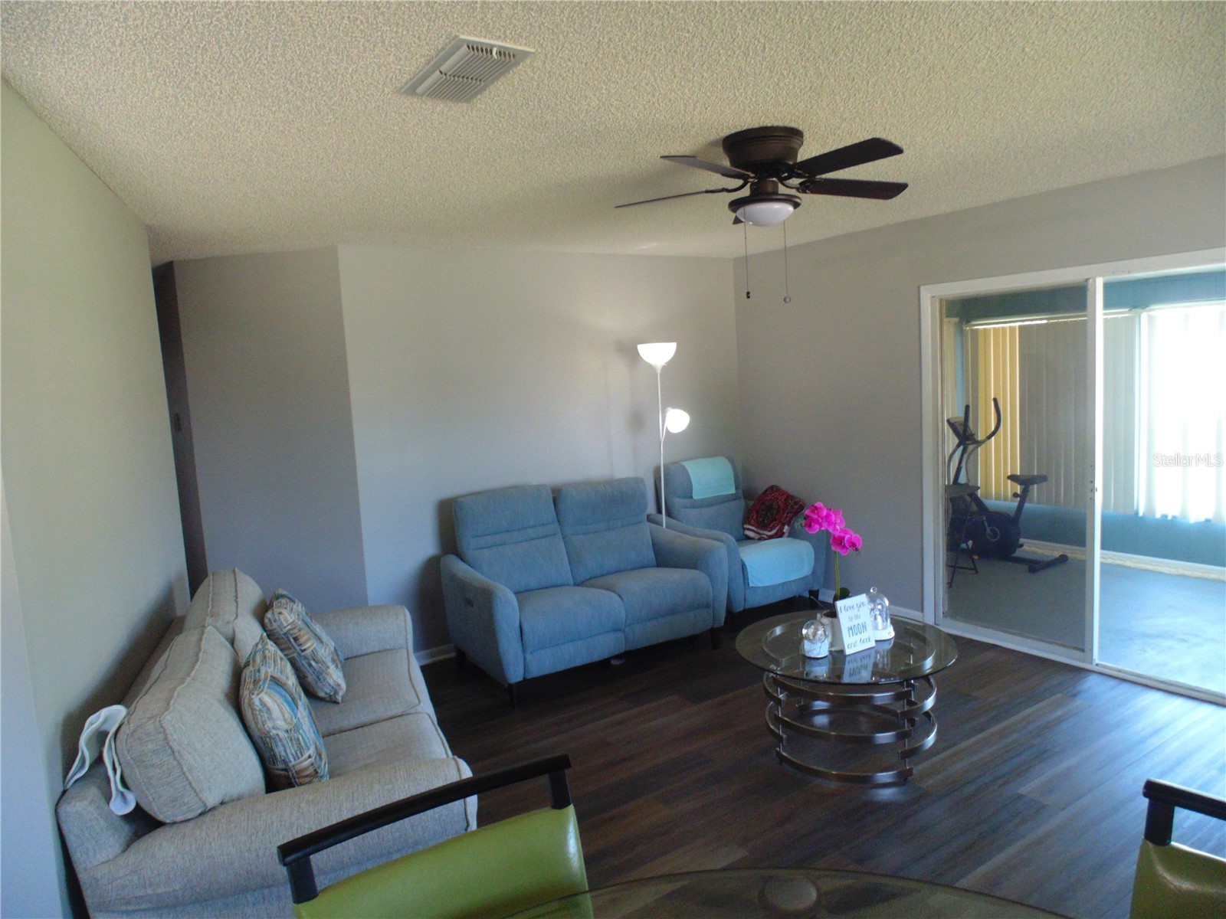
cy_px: 460
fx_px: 779
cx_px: 613
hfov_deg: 76.4
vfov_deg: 61.1
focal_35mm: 22
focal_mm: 4
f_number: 3.1
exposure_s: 1/30
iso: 200
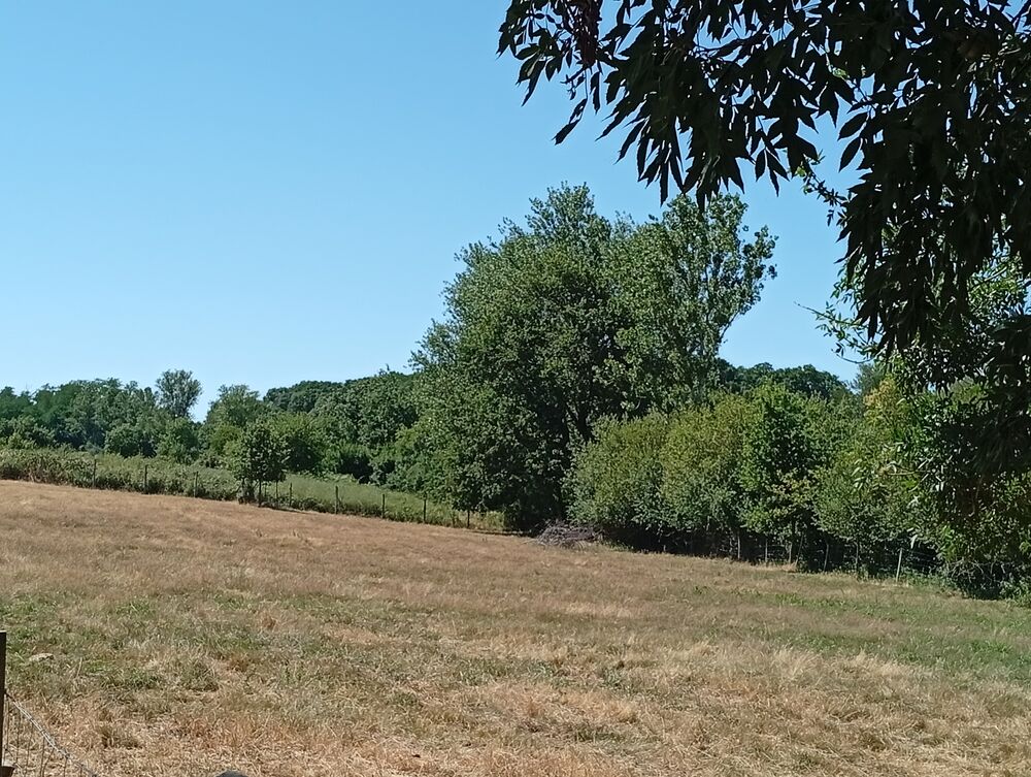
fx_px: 1730
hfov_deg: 33.2
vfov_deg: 25.3
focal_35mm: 58
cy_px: 388
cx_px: 516
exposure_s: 1/569
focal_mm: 3.98
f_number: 1.8
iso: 50
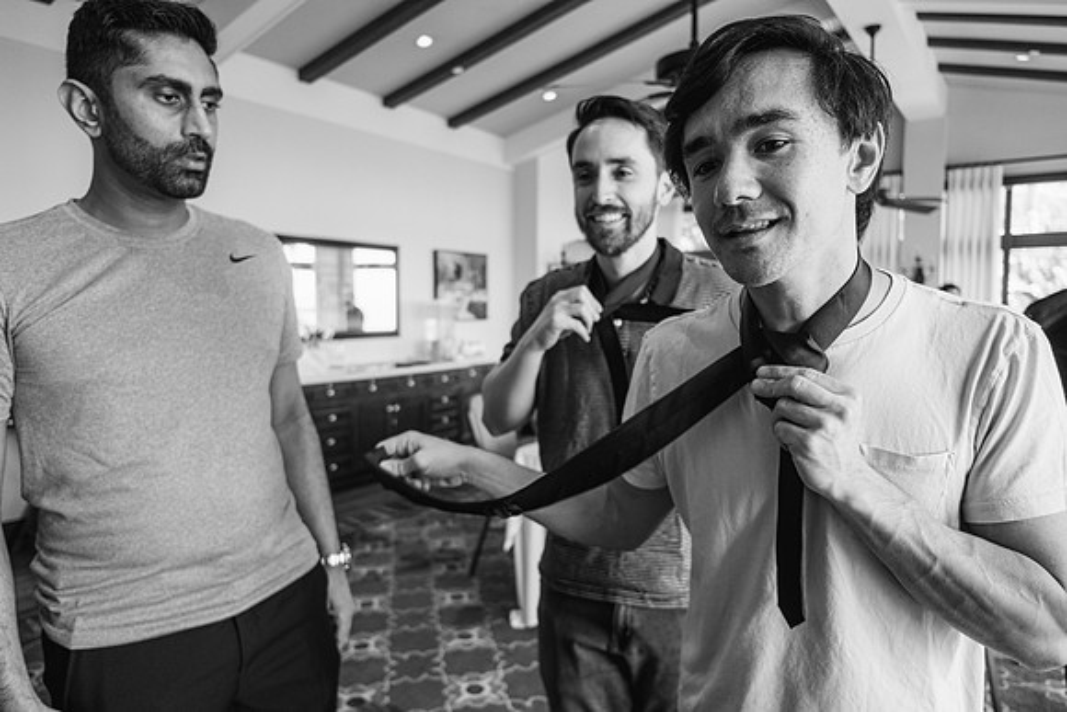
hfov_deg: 73.7
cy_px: 356
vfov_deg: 53.2
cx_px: 534
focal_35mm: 24
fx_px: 711
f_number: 2.8
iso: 320
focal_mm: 16
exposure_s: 1/160
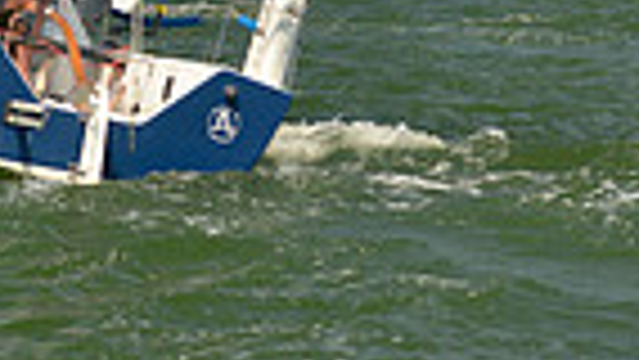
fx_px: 5068
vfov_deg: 3.9
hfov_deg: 7.2
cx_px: 2
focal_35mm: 299
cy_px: -882
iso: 200
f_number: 5
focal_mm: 70
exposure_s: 1/640
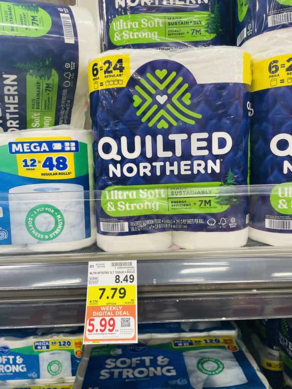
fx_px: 292
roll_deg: +1.7
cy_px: 194
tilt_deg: -1.8
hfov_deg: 53.1
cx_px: 146
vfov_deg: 67.3
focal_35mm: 26
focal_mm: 4.2
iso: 125
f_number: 1.6
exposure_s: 1/120
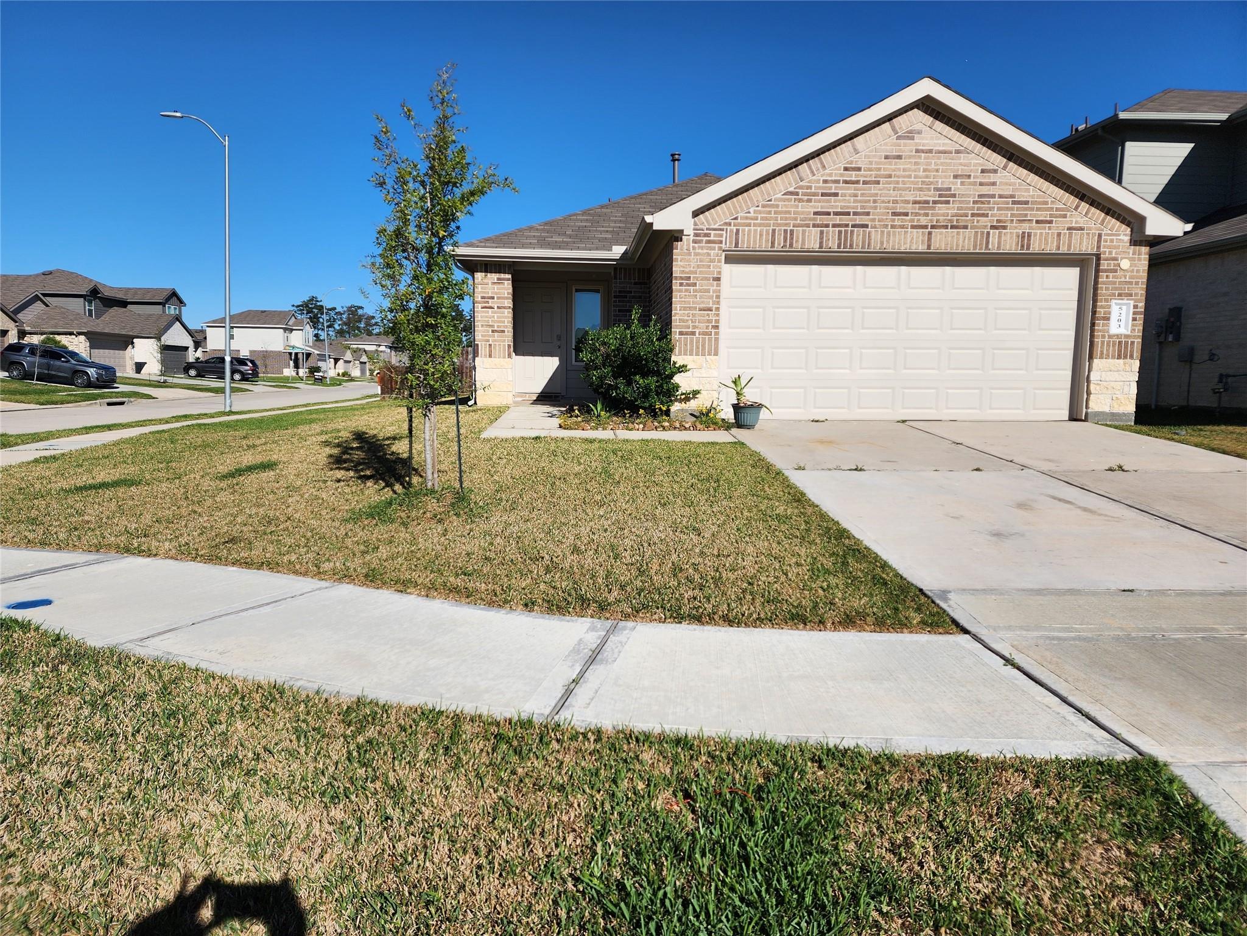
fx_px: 829
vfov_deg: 58.9
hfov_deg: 73.9
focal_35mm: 23
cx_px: 624
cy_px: 468
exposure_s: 1/2099
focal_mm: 6.4
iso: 12
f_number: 1.8
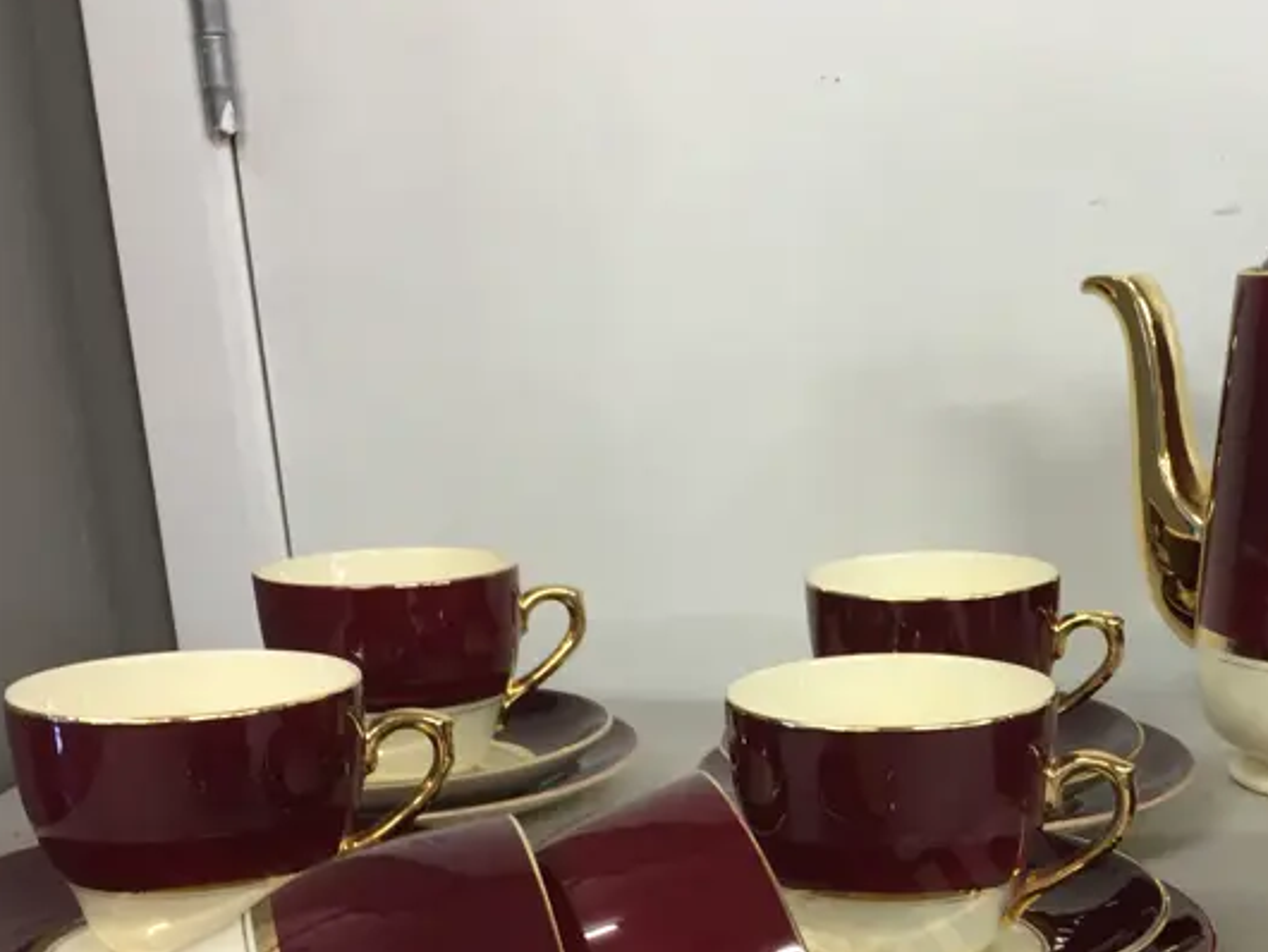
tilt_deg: -14.8
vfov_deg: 25.5
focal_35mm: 56
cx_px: 1055
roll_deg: +0.9
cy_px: 820
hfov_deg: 33.1
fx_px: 2052
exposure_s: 1/17
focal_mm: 4.15
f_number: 2.2
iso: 40
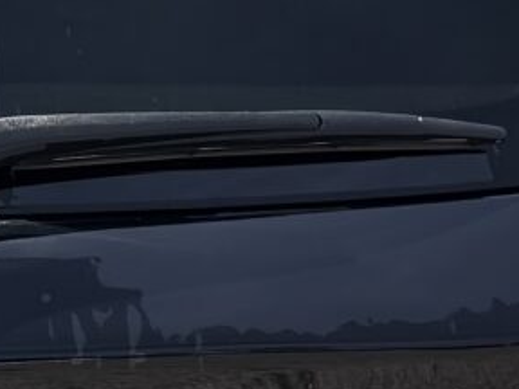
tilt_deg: -13.0
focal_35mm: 160
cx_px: -139
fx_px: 2399
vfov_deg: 9.1
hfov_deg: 12.0
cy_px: -178
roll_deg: +3.7
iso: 80
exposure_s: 1/3279
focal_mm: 6.76
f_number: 1.78
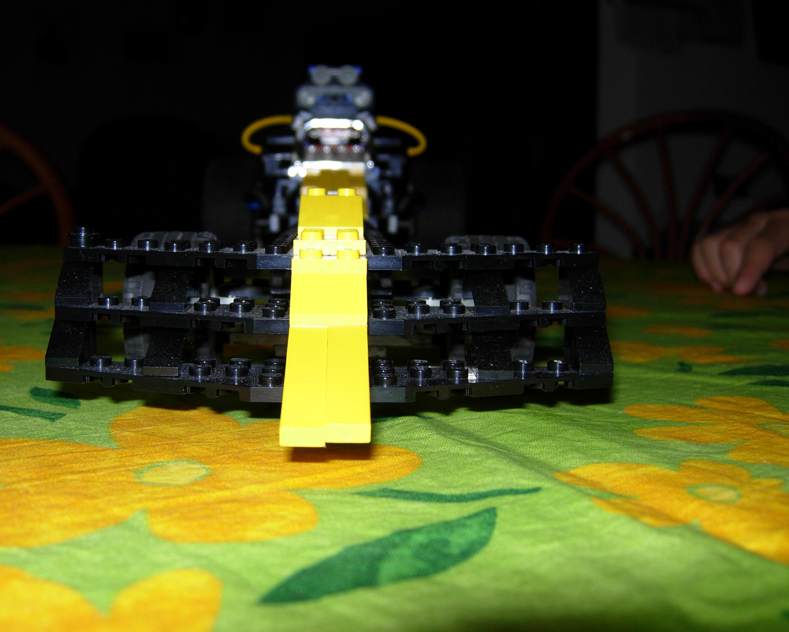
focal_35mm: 41
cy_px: 296
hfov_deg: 44.7
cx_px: 349
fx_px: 957
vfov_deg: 36.5
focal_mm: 7.5
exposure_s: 1/45.2
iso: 50
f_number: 2.7
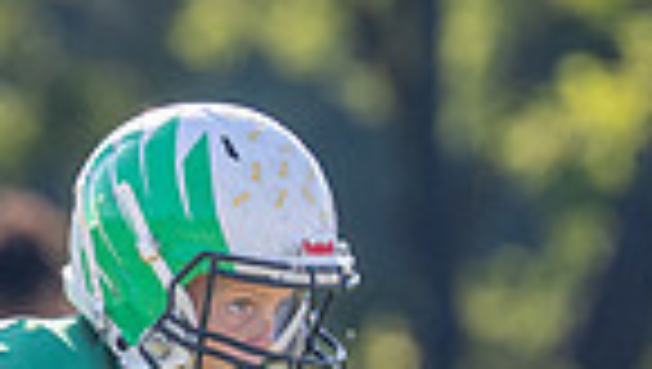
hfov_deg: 1.7
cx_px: 84
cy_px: 545
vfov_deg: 0.9
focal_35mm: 1298
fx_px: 22469
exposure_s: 1/2500
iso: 250
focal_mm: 200
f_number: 2.8
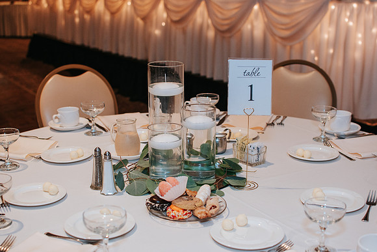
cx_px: 188
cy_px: 126
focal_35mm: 52
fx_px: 550
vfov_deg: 25.8
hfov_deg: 37.8
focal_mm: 35
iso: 800
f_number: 3.2
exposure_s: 1/200
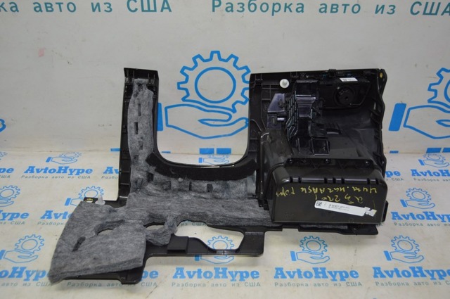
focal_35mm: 36
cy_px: 150
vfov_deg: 36.8
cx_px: 225
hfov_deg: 53.2
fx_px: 449
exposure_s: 1/100
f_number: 4
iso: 400
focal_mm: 24
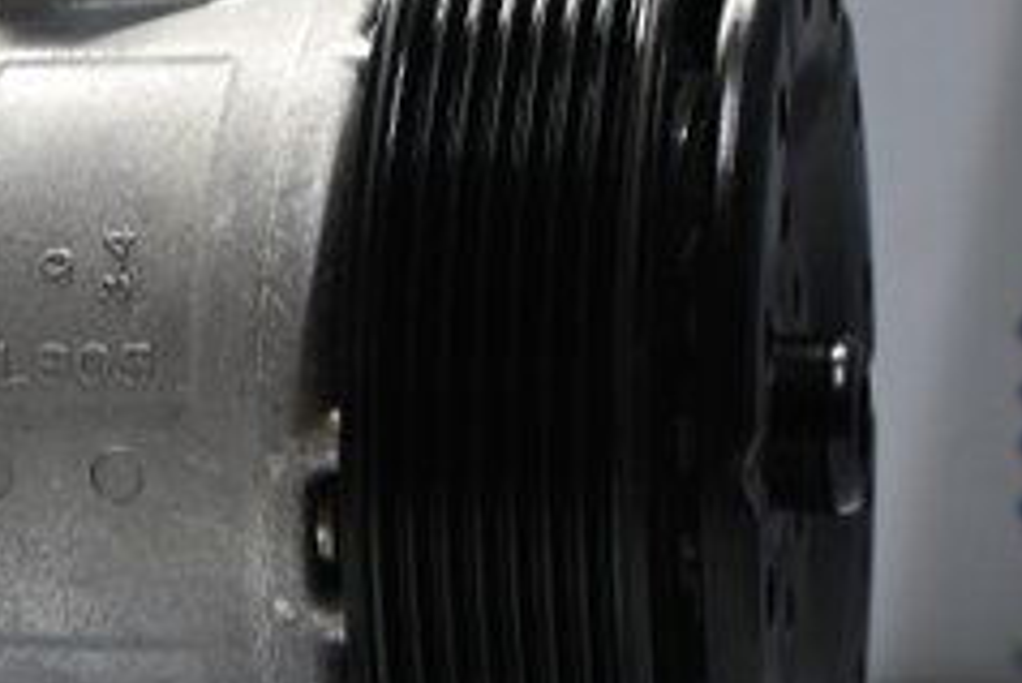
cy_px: 288
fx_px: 3491
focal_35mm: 123
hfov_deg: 16.4
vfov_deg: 11.2
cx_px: 94
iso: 640
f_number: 5
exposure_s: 1/50
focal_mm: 32.5
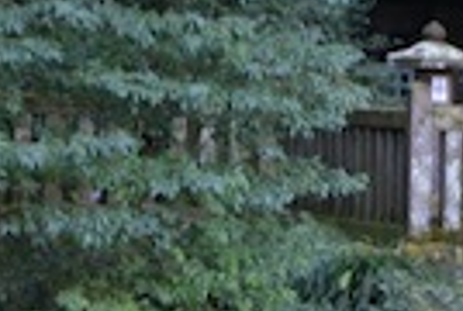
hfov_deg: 7.3
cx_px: 1109
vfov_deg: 5.2
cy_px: 408
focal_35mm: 265
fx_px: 3416
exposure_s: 1/25
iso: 400
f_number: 5
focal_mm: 36
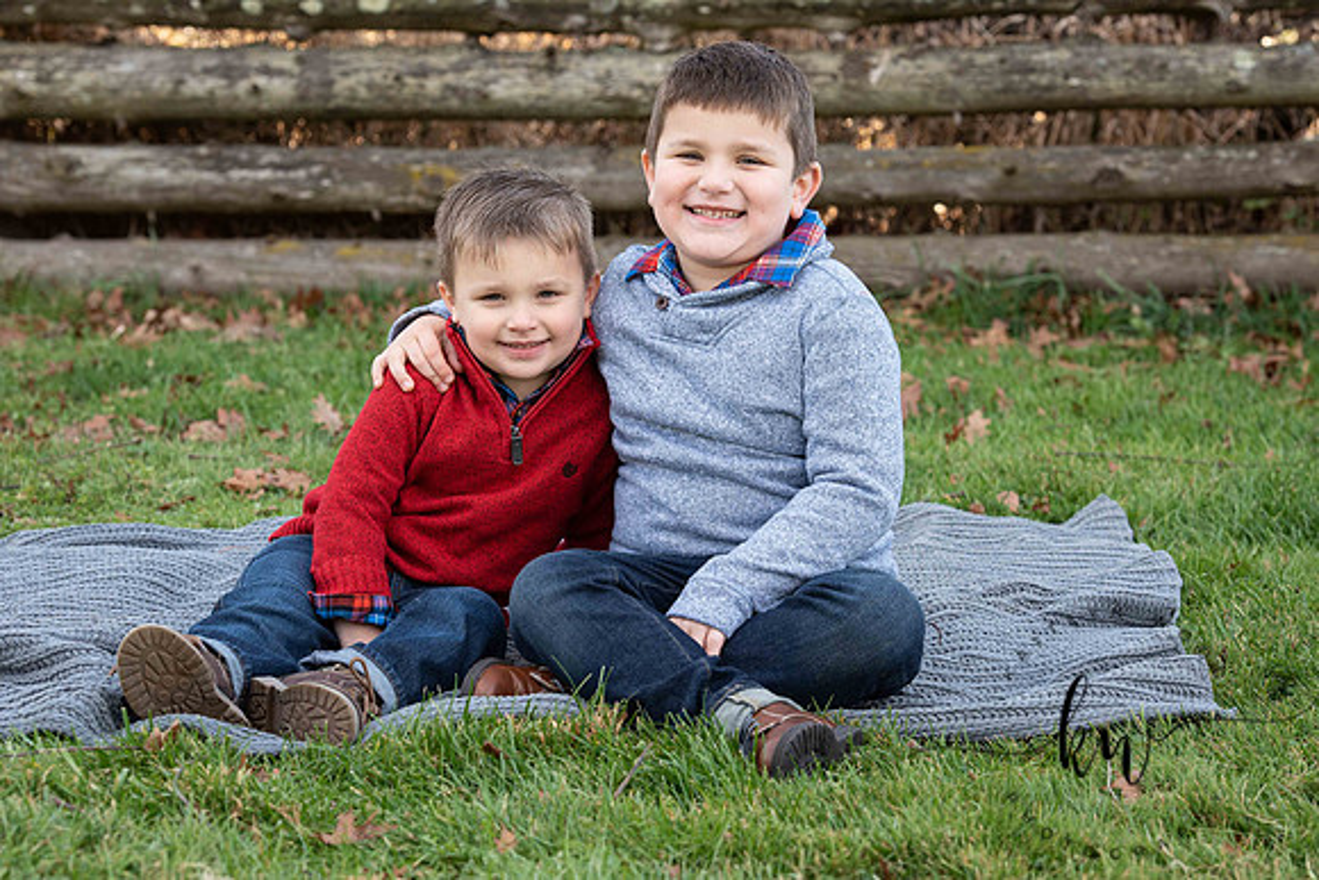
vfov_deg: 12.0
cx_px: 660
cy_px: 440
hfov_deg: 17.9
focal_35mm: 114
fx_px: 4176
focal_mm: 102
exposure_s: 1/200
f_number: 5.6
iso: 400
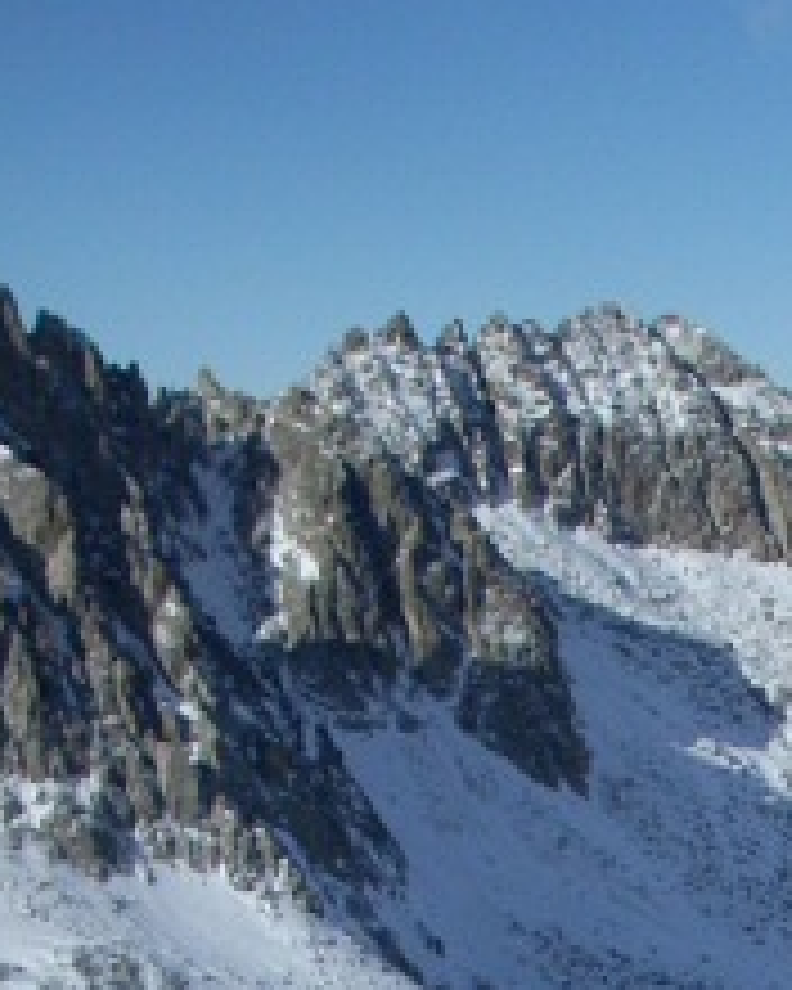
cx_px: 1256
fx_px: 4073
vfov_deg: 12.7
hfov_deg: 10.6
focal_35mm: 139
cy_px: 1712
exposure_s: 1/546
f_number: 5.6
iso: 64
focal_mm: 6.2
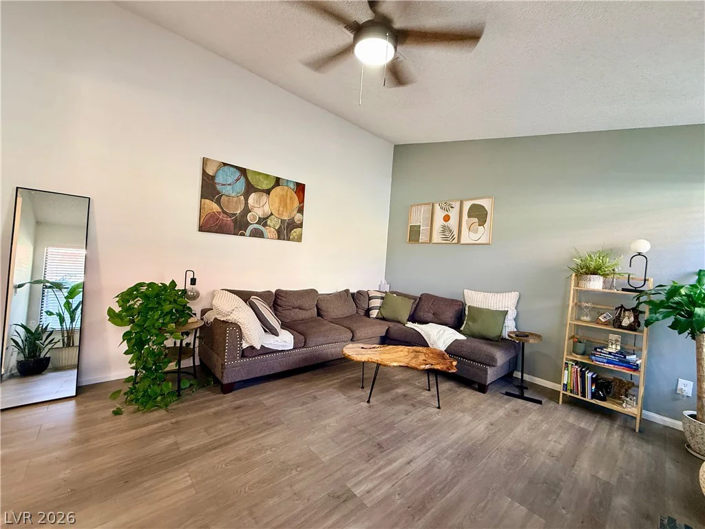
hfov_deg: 102.1
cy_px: 264
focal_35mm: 14
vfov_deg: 85.7
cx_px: 352
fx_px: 285
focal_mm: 2.22
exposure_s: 1/60
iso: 200
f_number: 2.2
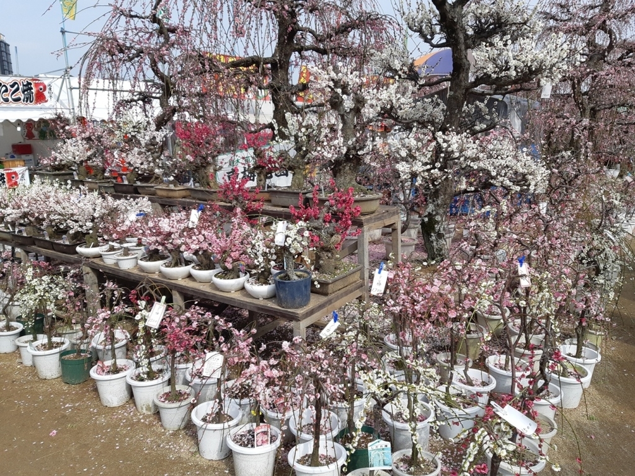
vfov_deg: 53.1
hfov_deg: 67.3
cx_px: 318
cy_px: 238
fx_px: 477
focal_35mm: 26
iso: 40
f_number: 1.7
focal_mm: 3.93
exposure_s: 1/1479
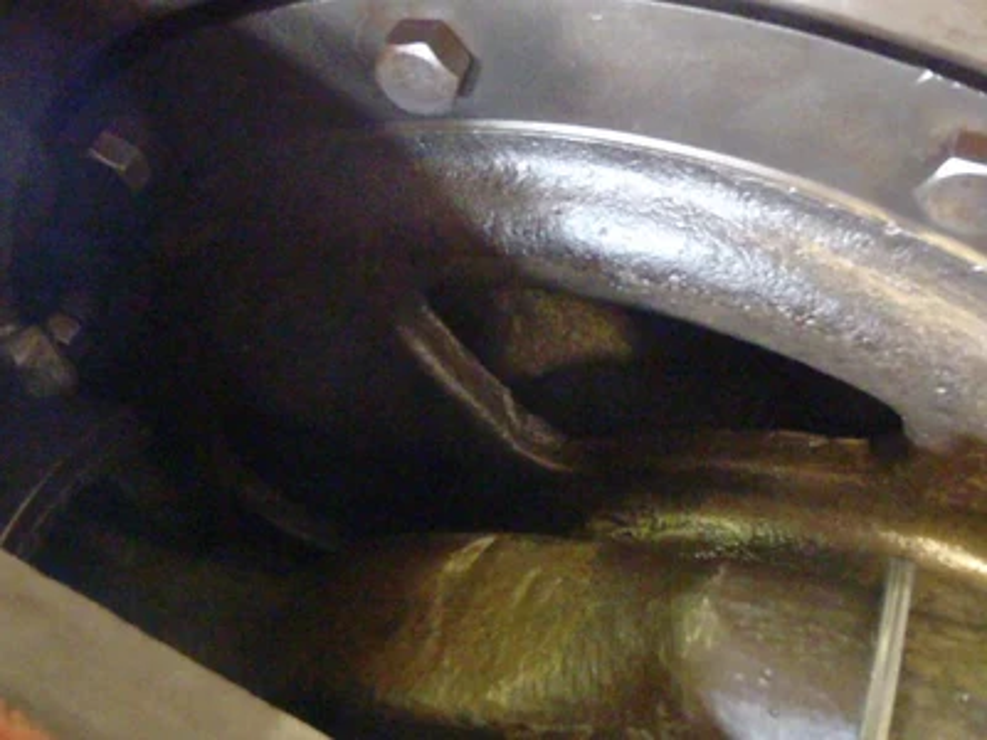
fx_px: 1083
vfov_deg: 37.7
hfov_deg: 49.0
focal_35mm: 38
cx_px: 494
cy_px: 370
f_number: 4.6
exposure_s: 1/8
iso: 2500
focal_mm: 6.83
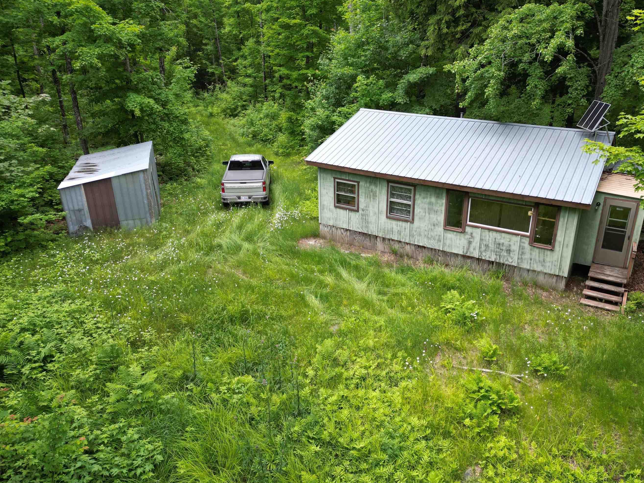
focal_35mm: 28
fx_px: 521
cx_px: 364
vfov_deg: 49.7
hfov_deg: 63.2
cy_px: 238
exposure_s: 1/500
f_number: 1.7
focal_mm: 6.72
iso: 100
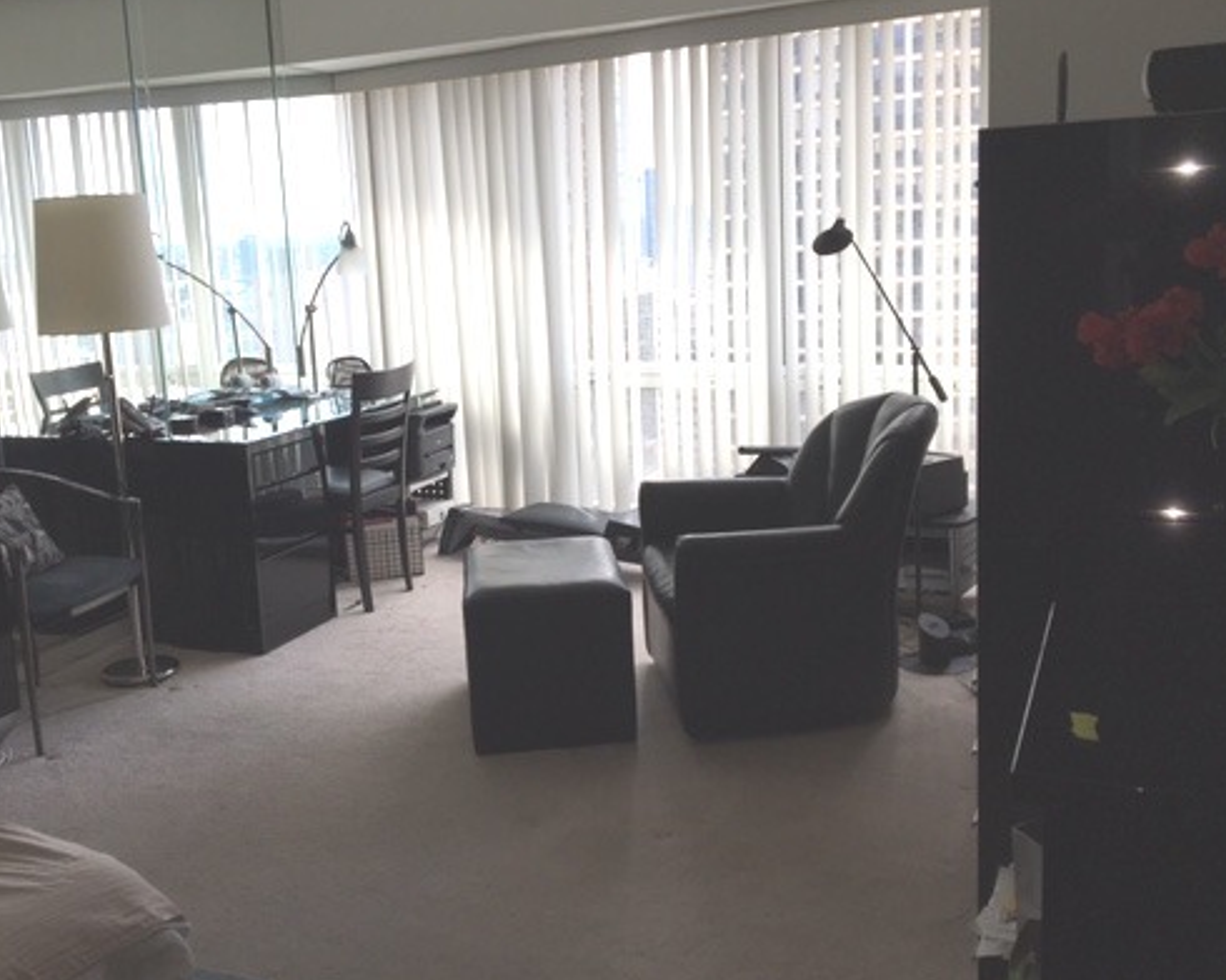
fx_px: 1343
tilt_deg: -8.8
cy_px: 445
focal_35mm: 37
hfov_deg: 48.8
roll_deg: +3.2
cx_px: 500
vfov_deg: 40.1
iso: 25
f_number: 2.2
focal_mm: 4.15
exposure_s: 1/305
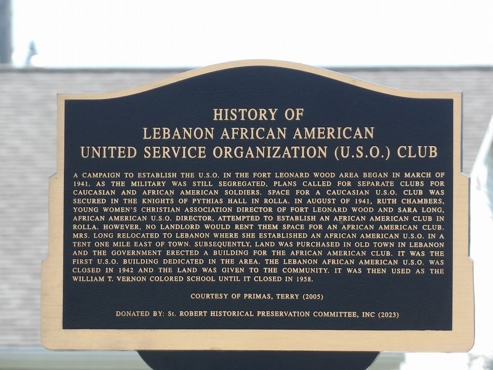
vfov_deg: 4.1
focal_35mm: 363
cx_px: 246
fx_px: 5170
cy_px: 185
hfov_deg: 5.5
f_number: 4.2
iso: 100
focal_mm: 65.2
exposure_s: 1/244
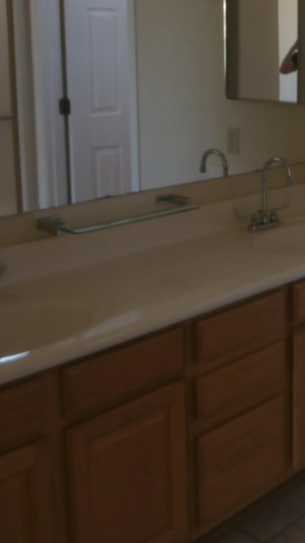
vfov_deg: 37.9
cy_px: 160
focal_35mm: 54
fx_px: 777
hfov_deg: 21.1
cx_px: 337
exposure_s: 1/30
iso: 100
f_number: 3
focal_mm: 4.2
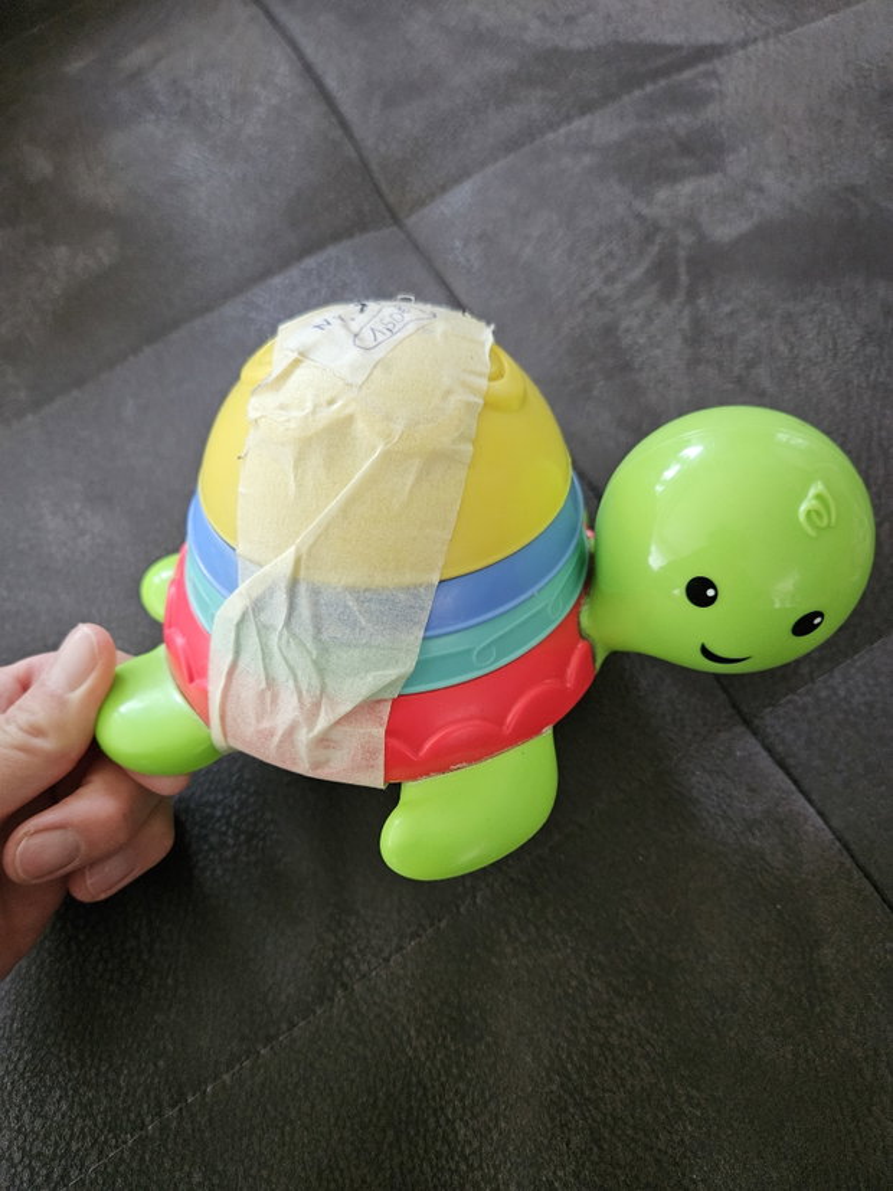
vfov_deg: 73.9
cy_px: 596
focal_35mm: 23
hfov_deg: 58.9
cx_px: 446
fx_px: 791
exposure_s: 1/50
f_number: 1.8
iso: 640
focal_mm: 5.4
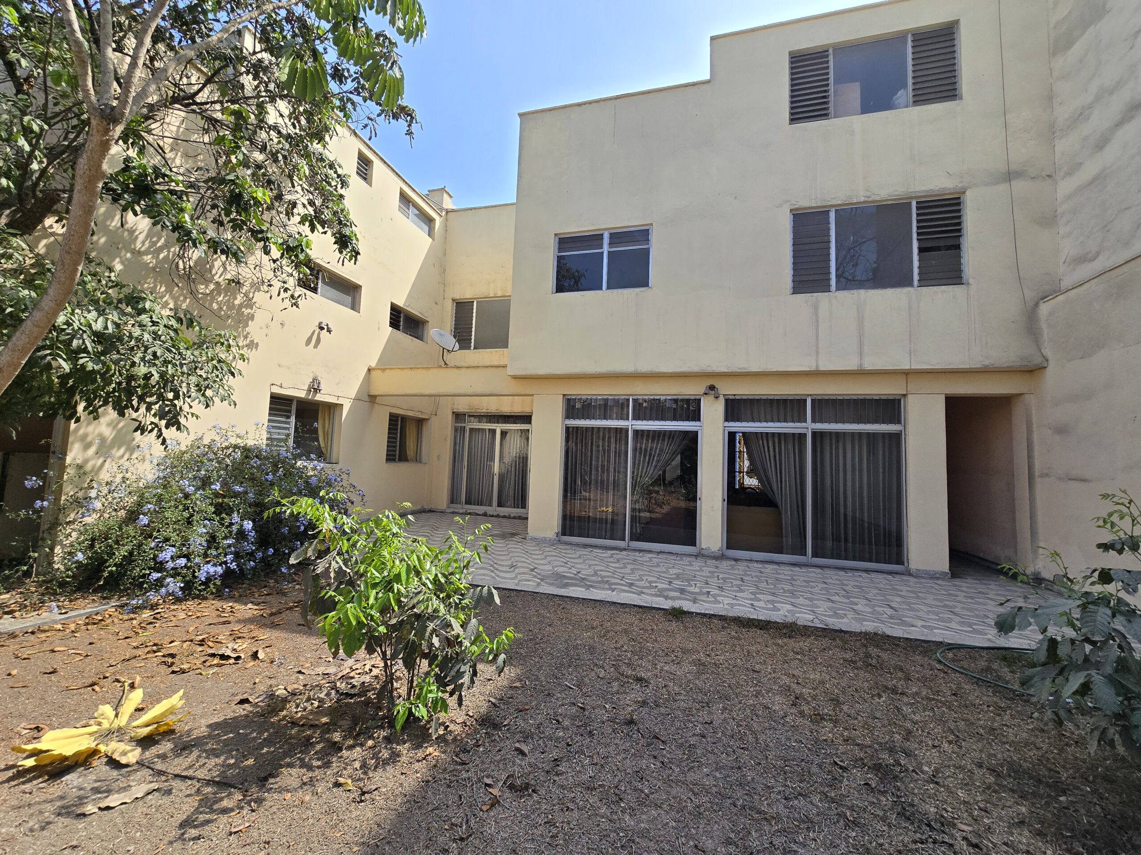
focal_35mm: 13
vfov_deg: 89.9
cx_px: 570
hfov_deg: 106.2
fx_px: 429
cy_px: 428
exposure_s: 1/2000
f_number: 2.2
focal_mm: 2.2
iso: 64
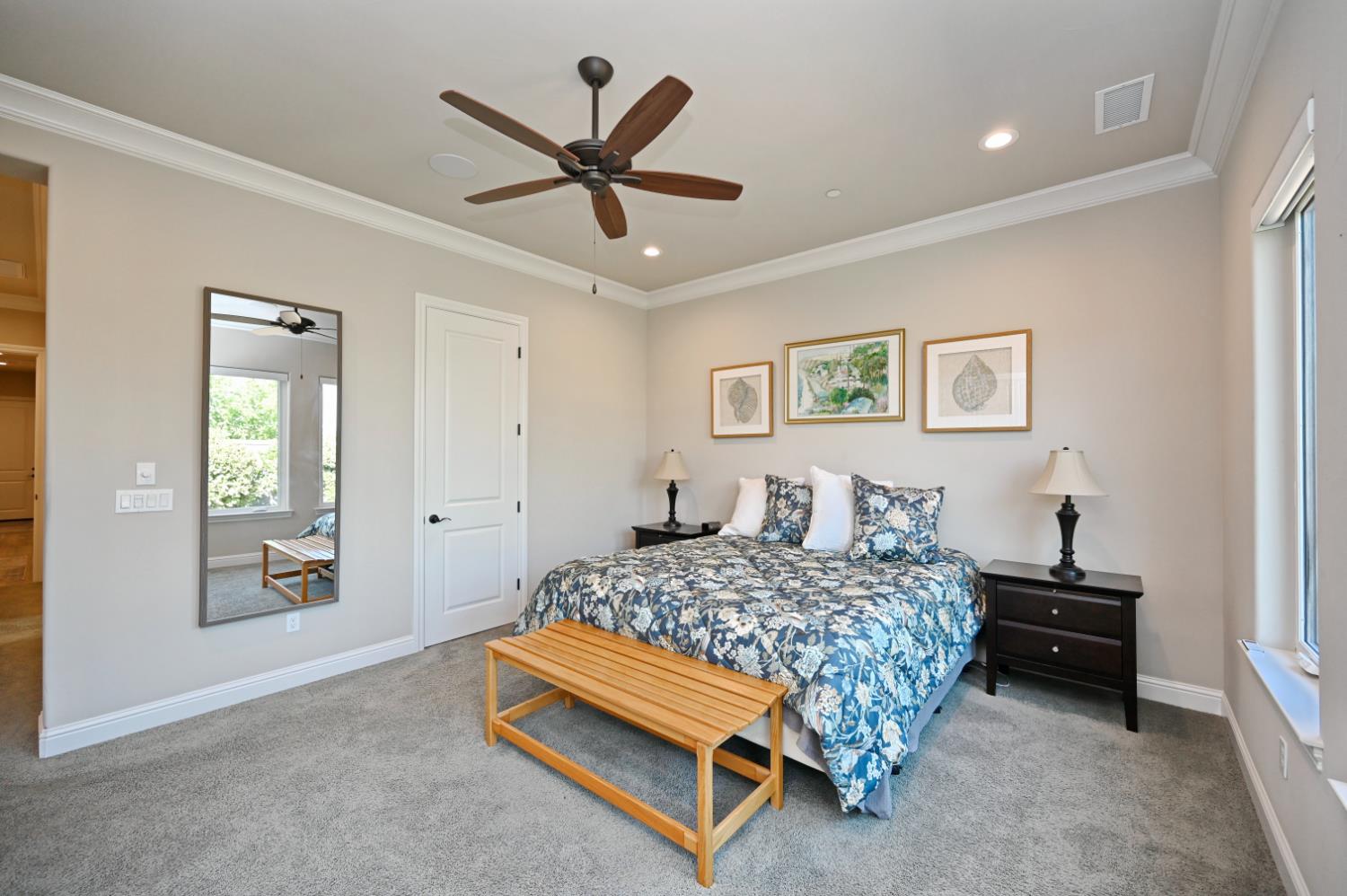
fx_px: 523
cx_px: 674
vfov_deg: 81.1
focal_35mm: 14
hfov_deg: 104.3
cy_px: 448
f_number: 4
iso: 280
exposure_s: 1/60
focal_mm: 14
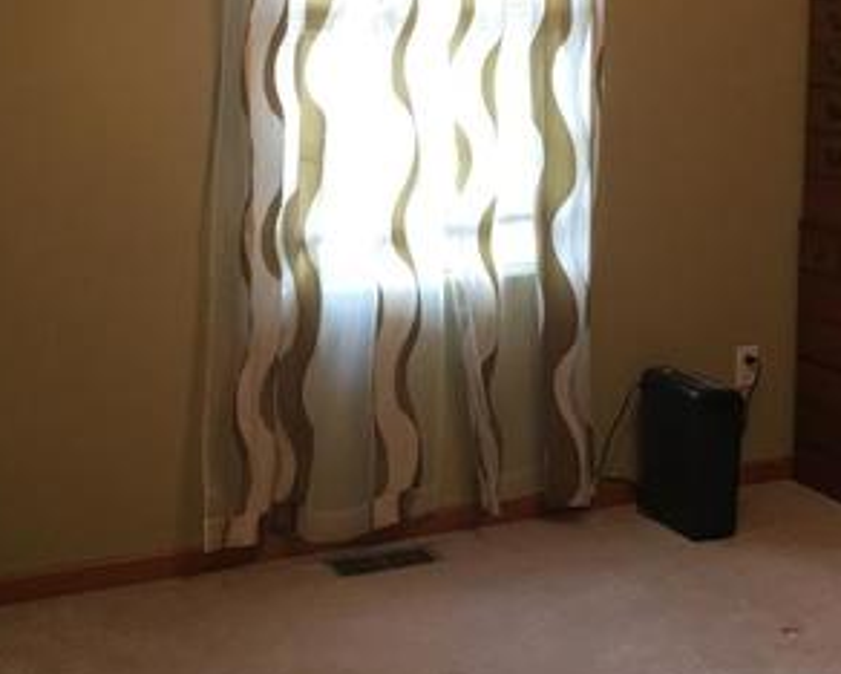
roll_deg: -1.5
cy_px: 207
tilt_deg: -6.8
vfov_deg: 24.5
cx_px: 429
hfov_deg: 30.5
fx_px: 1544
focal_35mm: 62
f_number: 2.2
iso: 25
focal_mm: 4.15
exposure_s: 1/15
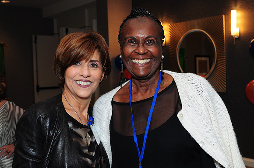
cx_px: 127
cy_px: 84
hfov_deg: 38.9
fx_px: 359
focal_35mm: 51
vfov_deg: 26.4
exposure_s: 1/60
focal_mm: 34
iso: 500
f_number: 5
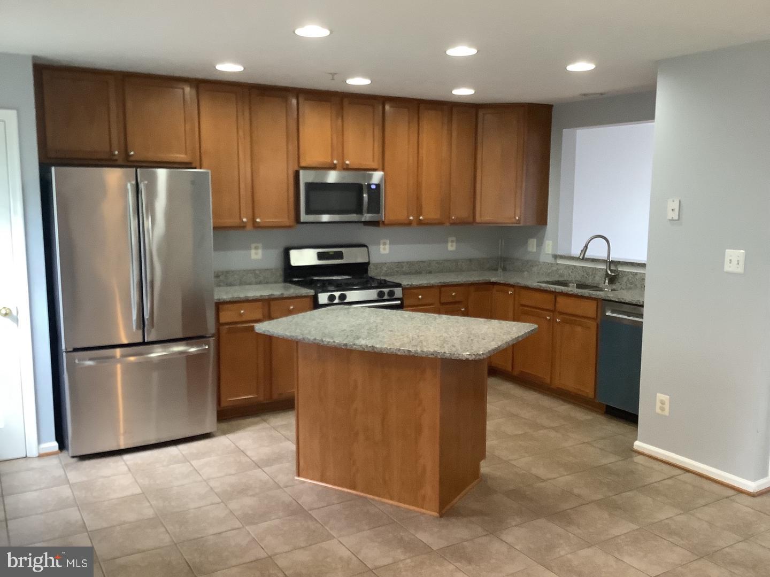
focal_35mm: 31
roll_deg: -0.3
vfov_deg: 45.4
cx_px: 385
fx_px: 690
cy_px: 288
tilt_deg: -8.3
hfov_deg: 58.4
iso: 250
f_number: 2.4
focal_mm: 3.3
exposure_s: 1/40
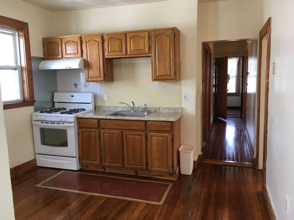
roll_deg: +1.9
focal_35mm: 29
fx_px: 246
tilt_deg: -8.5
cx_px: 147
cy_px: 110
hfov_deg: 61.7
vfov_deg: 48.2
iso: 32
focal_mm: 4.15
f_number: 2.2
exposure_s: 1/30
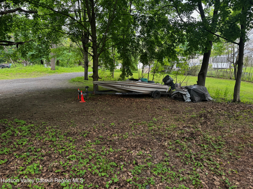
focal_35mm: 24
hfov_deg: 71.6
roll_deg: +0.2
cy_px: 94
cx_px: 126
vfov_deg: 56.8
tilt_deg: -9.7
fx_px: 175
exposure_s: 1/121
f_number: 1.78
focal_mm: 6.76
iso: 64
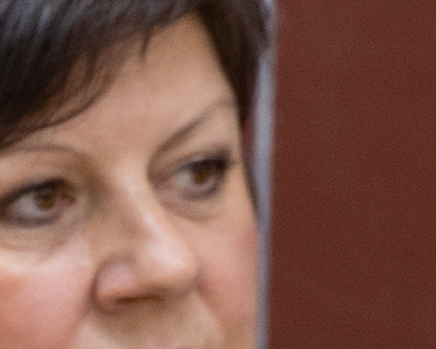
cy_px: 510
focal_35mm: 784
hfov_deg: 2.5
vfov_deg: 2.0
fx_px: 10113
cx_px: -519
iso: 400
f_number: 2.8
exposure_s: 1/100
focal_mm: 75
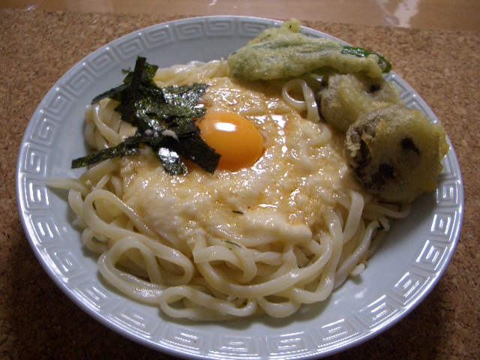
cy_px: 180
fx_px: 485
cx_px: 240
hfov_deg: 52.6
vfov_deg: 40.7
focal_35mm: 35
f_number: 2.6
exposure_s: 1/13
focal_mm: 5.8
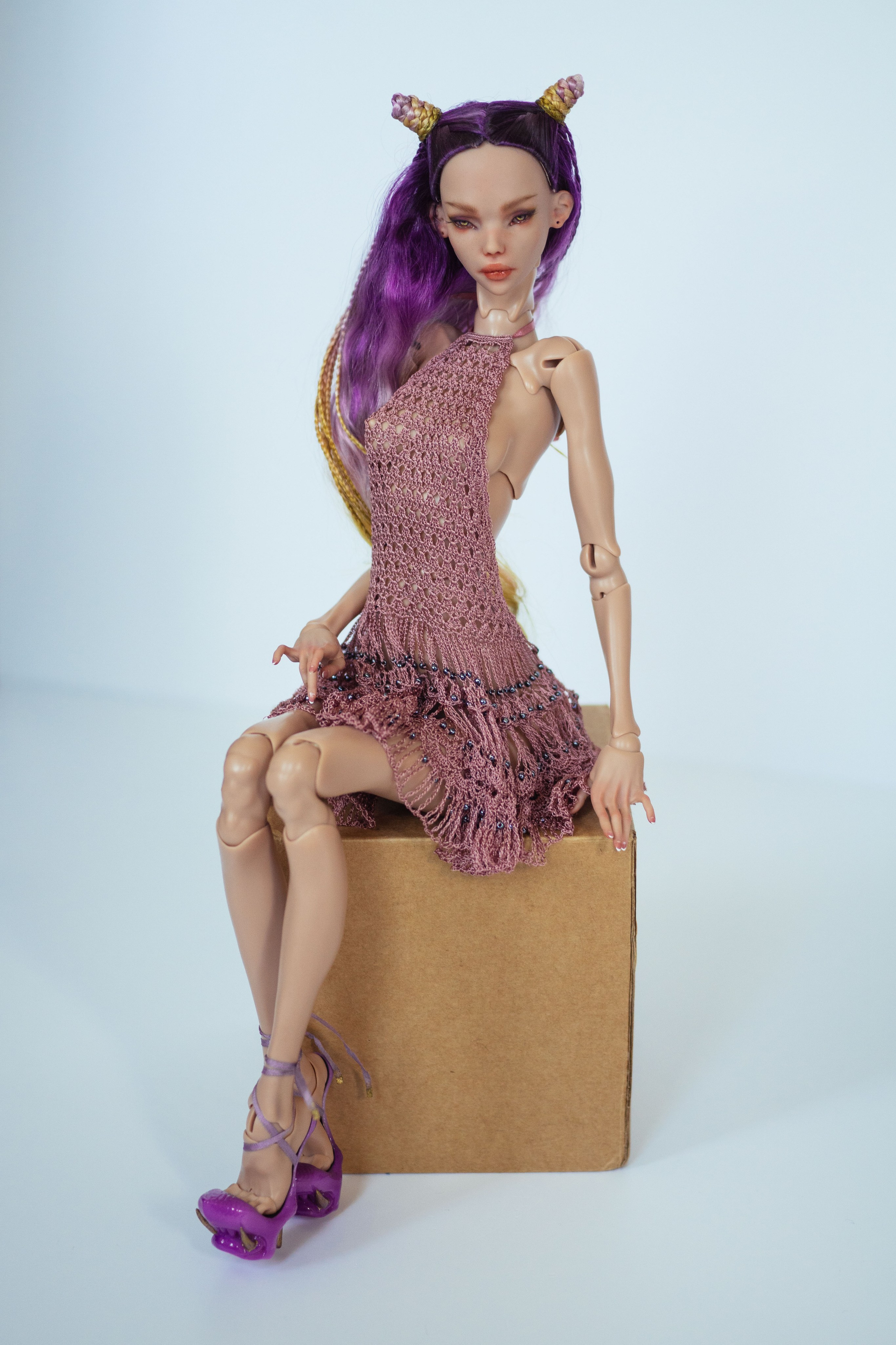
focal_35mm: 75
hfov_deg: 18.2
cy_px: 672
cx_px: 448
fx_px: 2800
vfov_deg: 27.0
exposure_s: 1/40
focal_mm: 50
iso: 400
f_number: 2.8
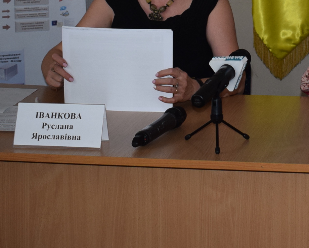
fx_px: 1006
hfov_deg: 17.0
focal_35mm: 110
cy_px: -87
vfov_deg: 13.4
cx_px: 322
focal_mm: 24
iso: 800
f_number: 4
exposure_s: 1/125
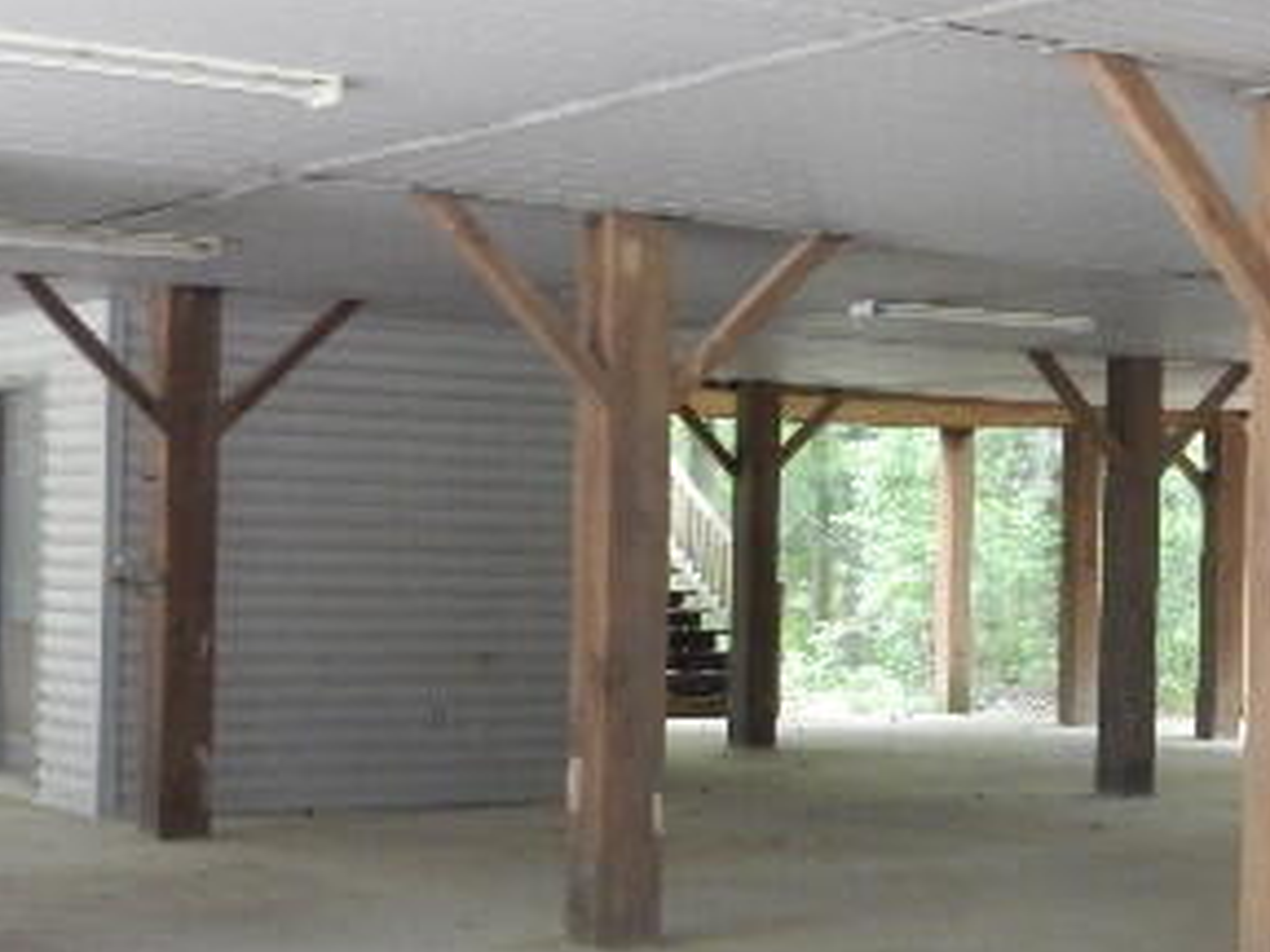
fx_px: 2935
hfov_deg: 23.5
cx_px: 1230
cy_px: 511
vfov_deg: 18.4
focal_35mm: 80
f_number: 4
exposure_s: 1/30
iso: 640
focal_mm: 6.4
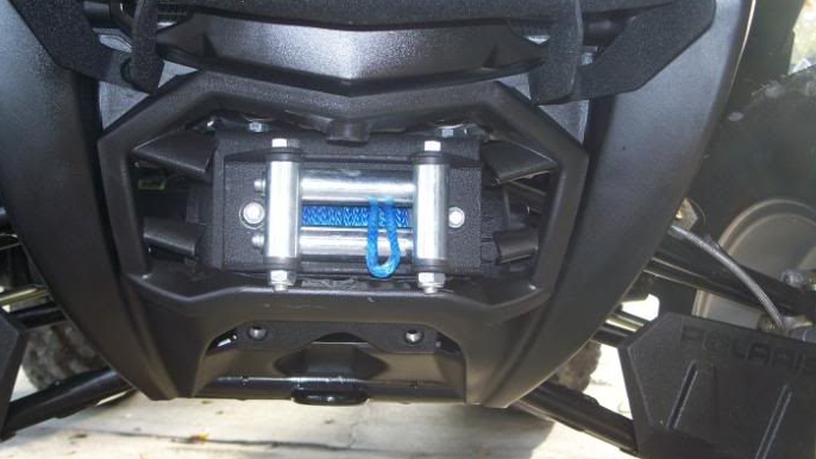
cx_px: 349
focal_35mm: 47
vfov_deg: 25.4
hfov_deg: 43.6
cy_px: 231
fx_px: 1017
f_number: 2.8
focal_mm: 7.8
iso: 80
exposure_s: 1/60
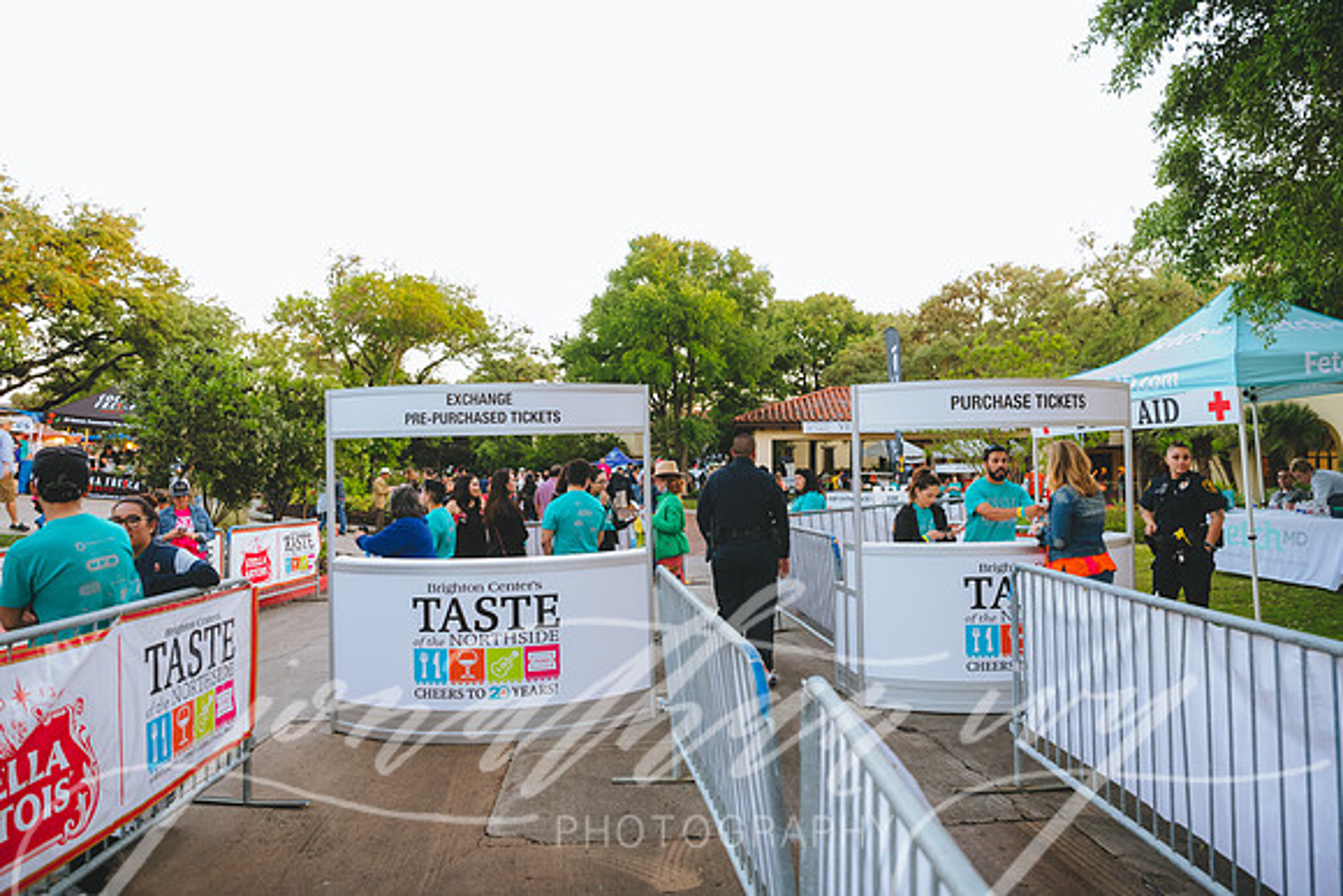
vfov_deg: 53.2
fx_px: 896
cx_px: 672
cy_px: 448
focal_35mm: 24
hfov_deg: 73.7
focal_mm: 24
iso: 1800
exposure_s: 1/100
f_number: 3.5
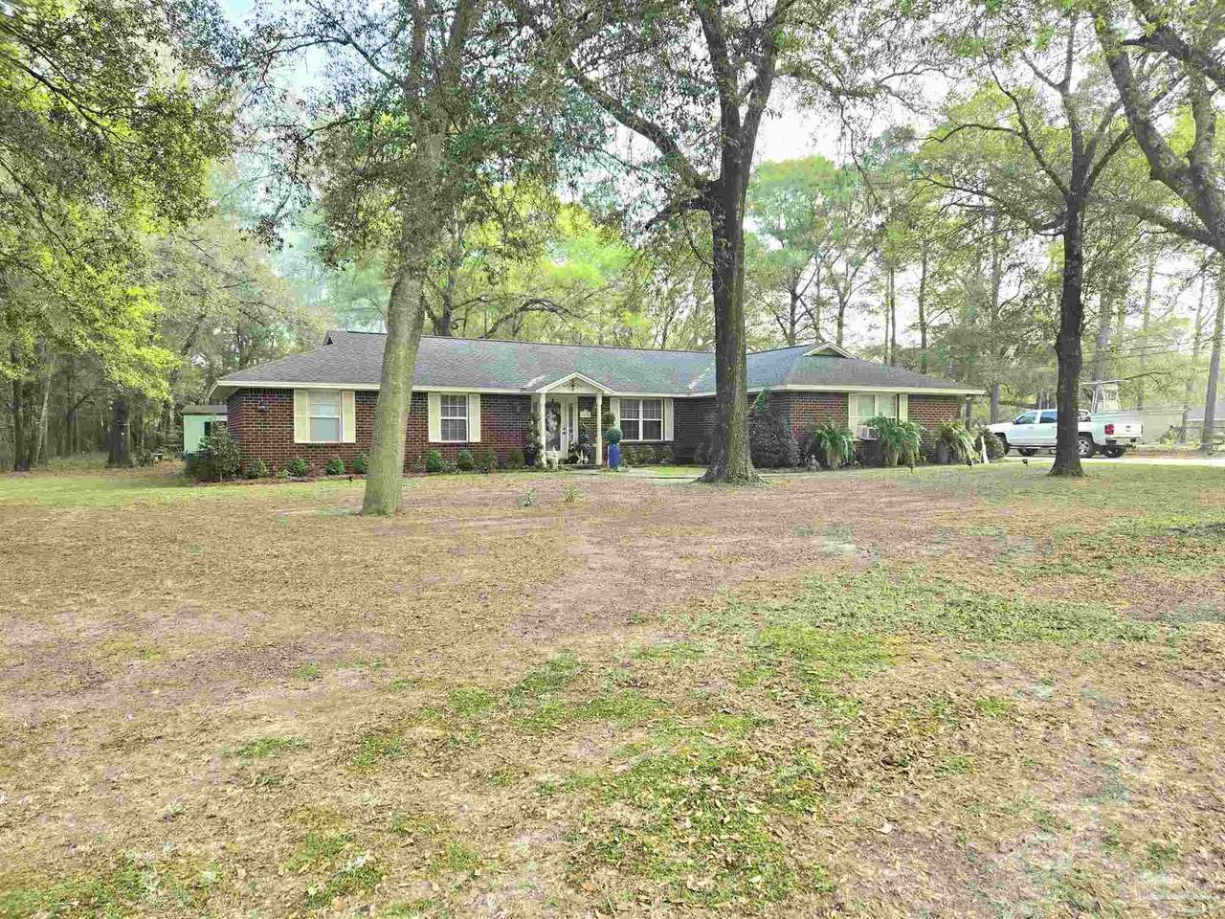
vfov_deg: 58.9
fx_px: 814
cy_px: 460
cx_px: 612
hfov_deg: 73.9
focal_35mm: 23
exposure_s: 1/323
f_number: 1.8
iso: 25
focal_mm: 5.4
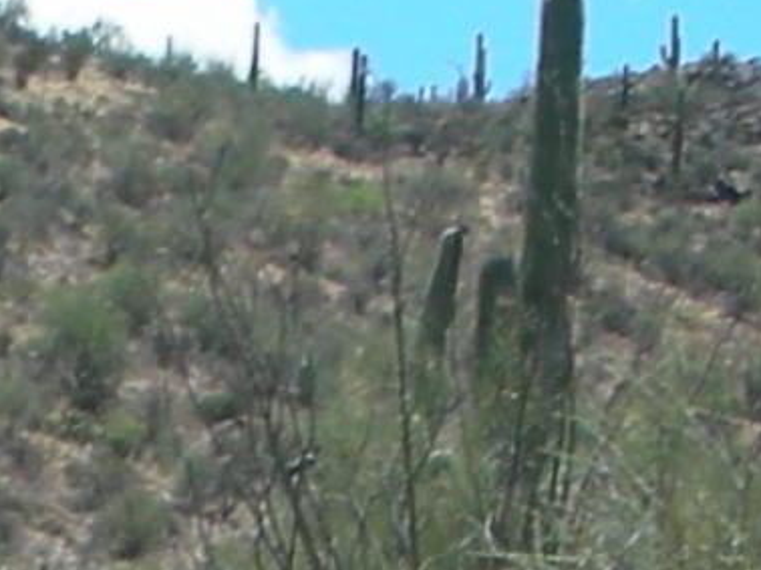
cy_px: 1241
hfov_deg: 7.0
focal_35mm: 278
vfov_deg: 5.2
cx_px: -463
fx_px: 6108
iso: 50
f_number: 8.5
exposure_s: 1/89
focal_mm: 5.8
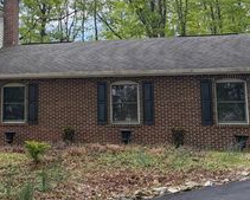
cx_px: 5
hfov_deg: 29.5
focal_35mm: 60
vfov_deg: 25.4
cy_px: 82
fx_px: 444
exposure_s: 1/173
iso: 50
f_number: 1.6
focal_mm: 5.96
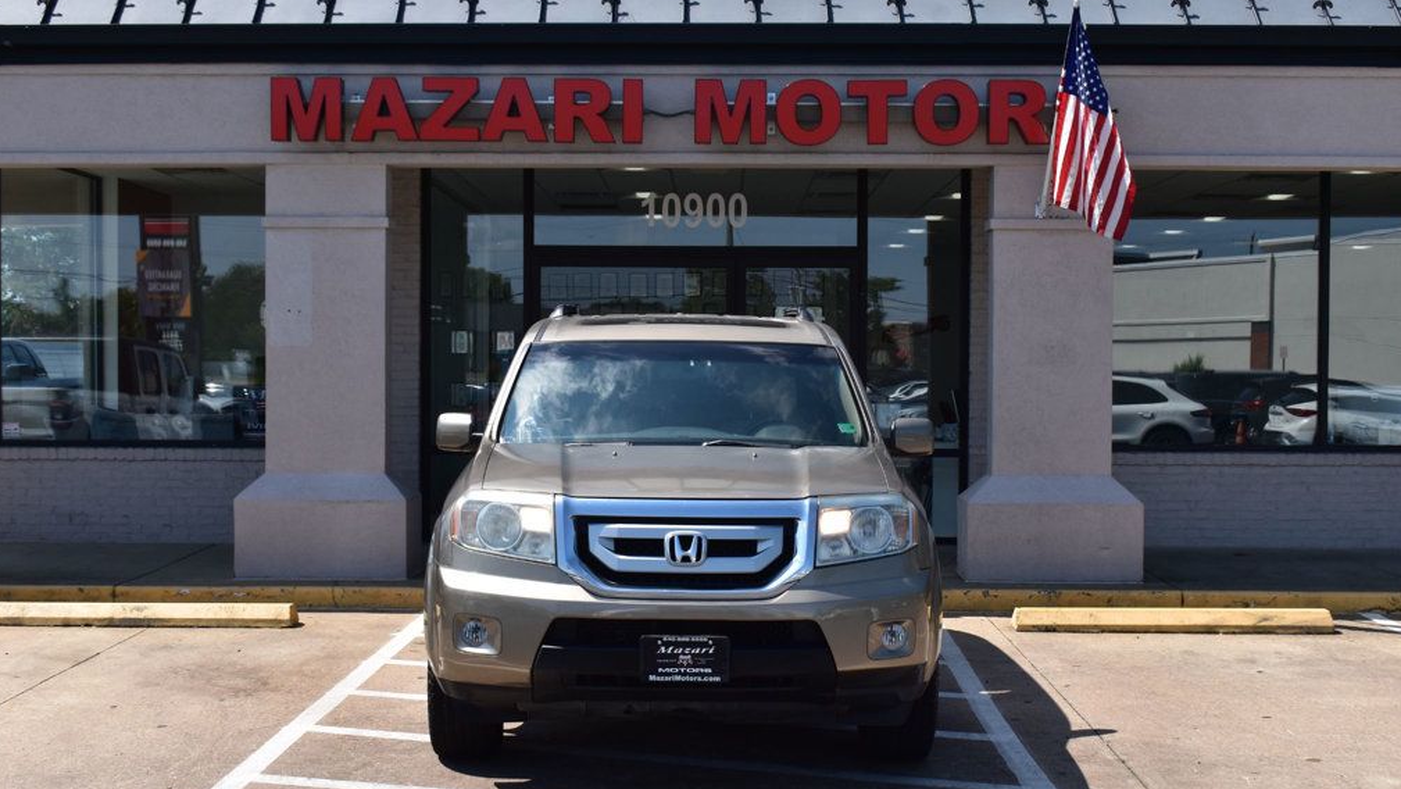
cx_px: 701
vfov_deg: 23.5
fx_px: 1895
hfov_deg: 40.6
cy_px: 429
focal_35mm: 51
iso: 360
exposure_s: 1/500
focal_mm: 32
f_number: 11
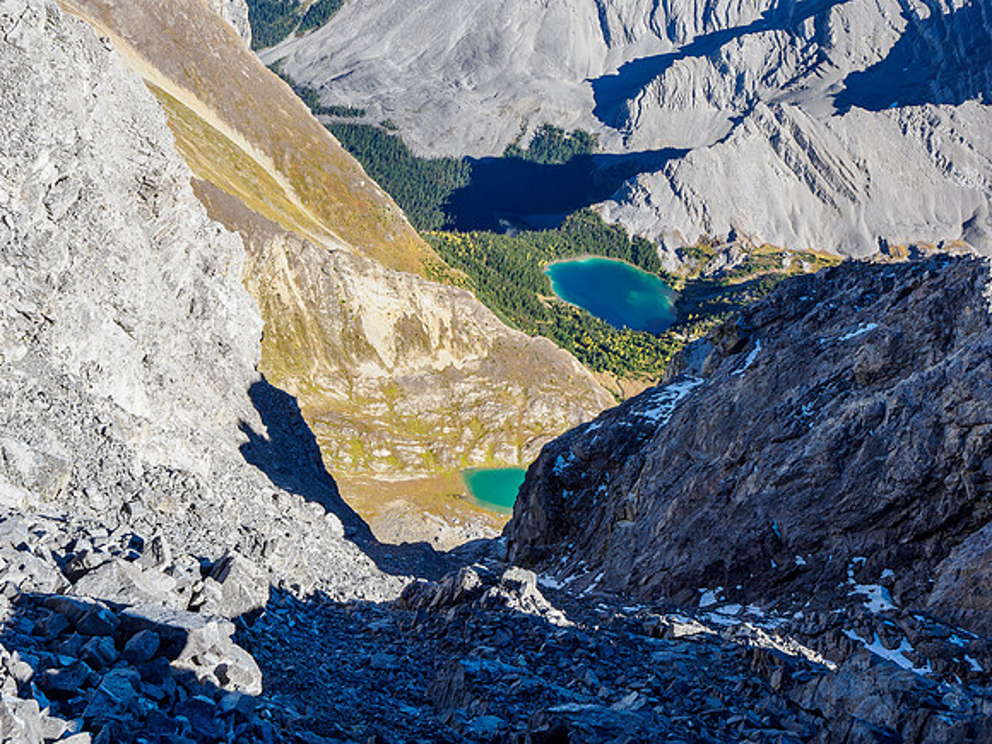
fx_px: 1032
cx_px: 496
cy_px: 372
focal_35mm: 36
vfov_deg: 39.7
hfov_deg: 51.4
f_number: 8
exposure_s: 1/80
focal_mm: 18
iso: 200
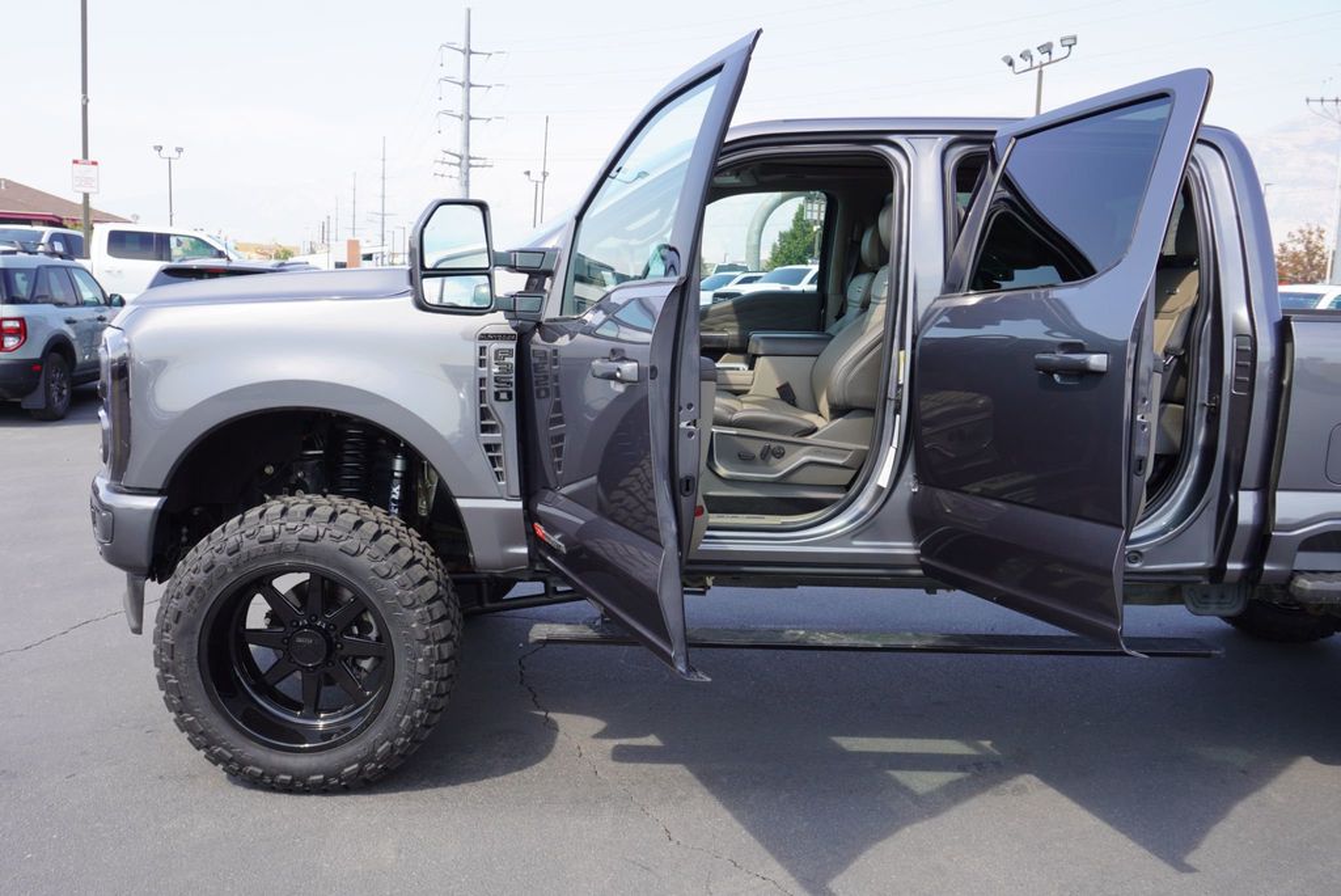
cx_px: 670
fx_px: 1174
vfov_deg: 41.8
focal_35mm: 32
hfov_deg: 59.5
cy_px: 448
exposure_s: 1/100
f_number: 7.1
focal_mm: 21
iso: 100
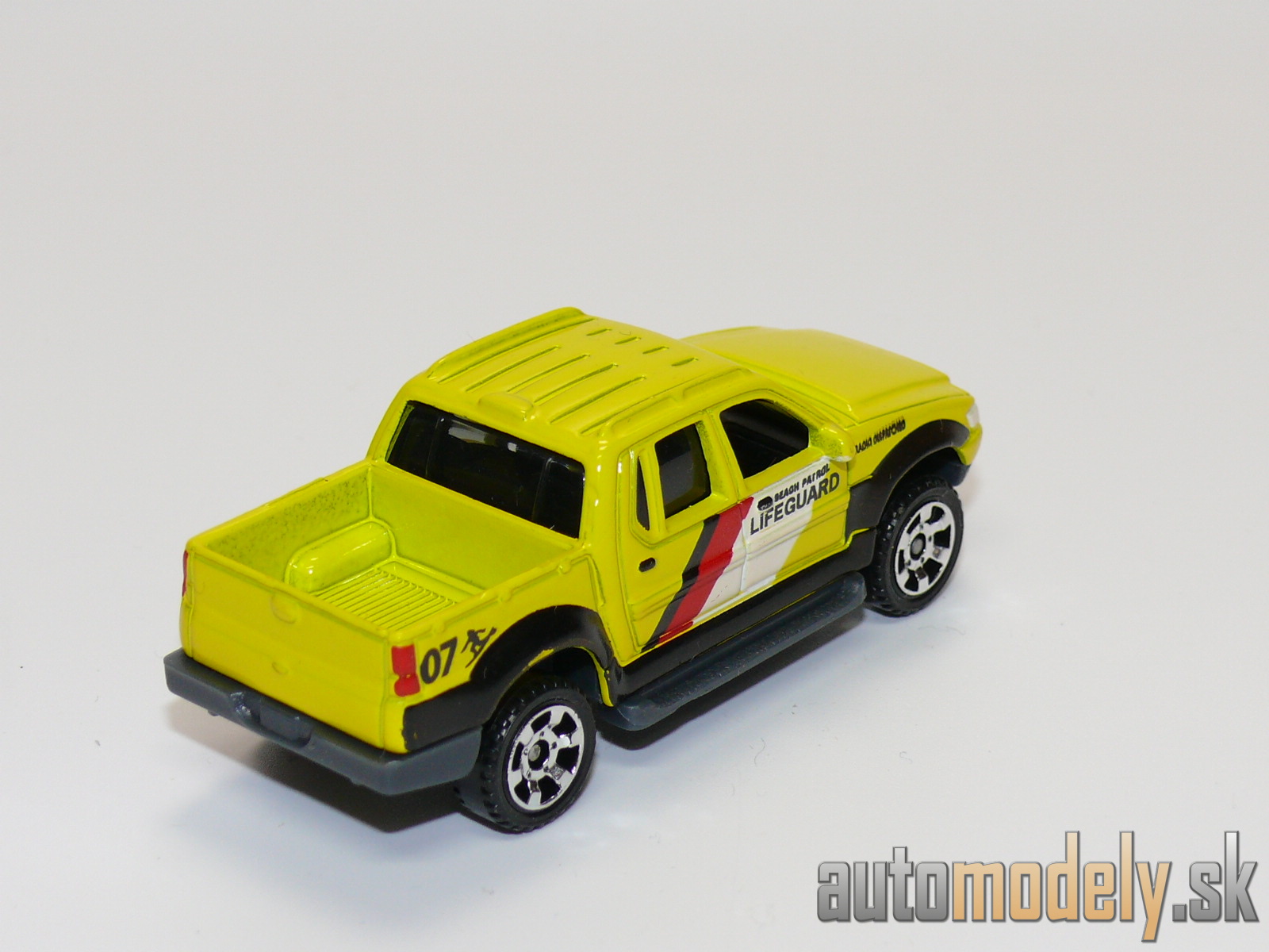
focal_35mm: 97
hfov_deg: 20.2
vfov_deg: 15.2
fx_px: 3556
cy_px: 476
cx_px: 634
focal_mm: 13
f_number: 4
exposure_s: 1/30
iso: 100
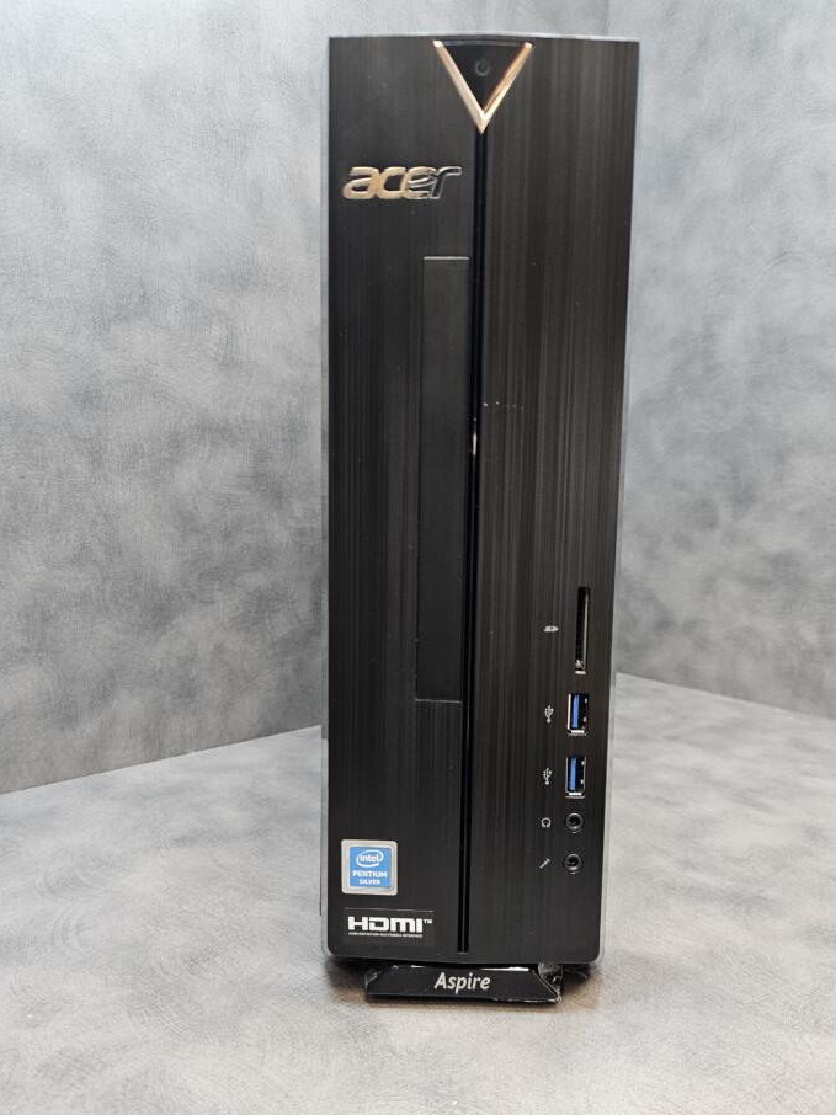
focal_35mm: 26
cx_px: 457
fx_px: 838
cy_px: 610
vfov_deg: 67.2
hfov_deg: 53.0
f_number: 1.8
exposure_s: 1/100
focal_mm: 5.4
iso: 250
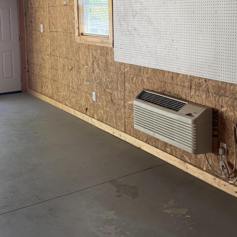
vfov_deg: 32.1
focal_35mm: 52
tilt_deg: -4.8
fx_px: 403
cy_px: 54
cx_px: 152
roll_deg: +0.2
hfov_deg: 32.6
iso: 125
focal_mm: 6.76
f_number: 1.78
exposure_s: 1/121
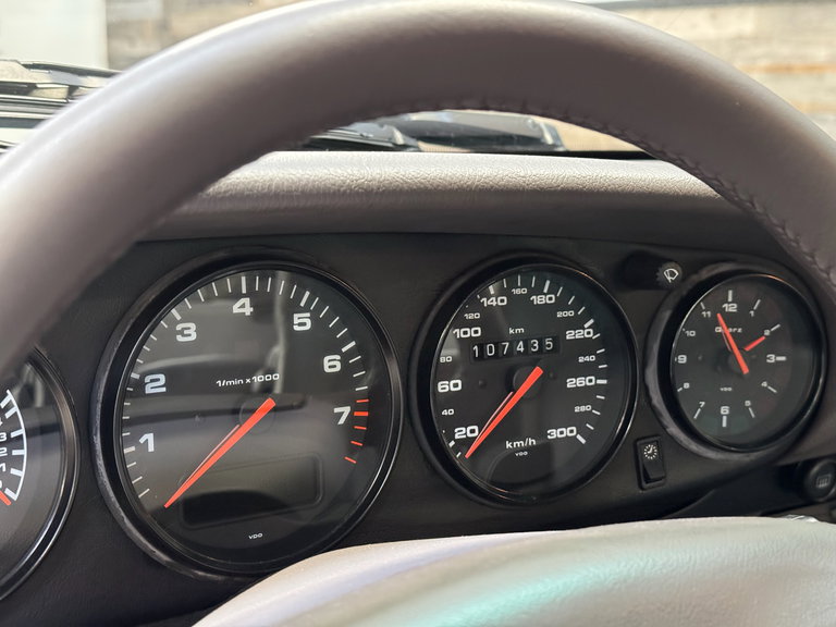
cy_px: 314
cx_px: 418
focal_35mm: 48
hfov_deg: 39.7
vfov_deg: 30.3
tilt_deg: -11.0
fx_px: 1159
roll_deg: -0.6
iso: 640
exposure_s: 1/25
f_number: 1.78
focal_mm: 6.76
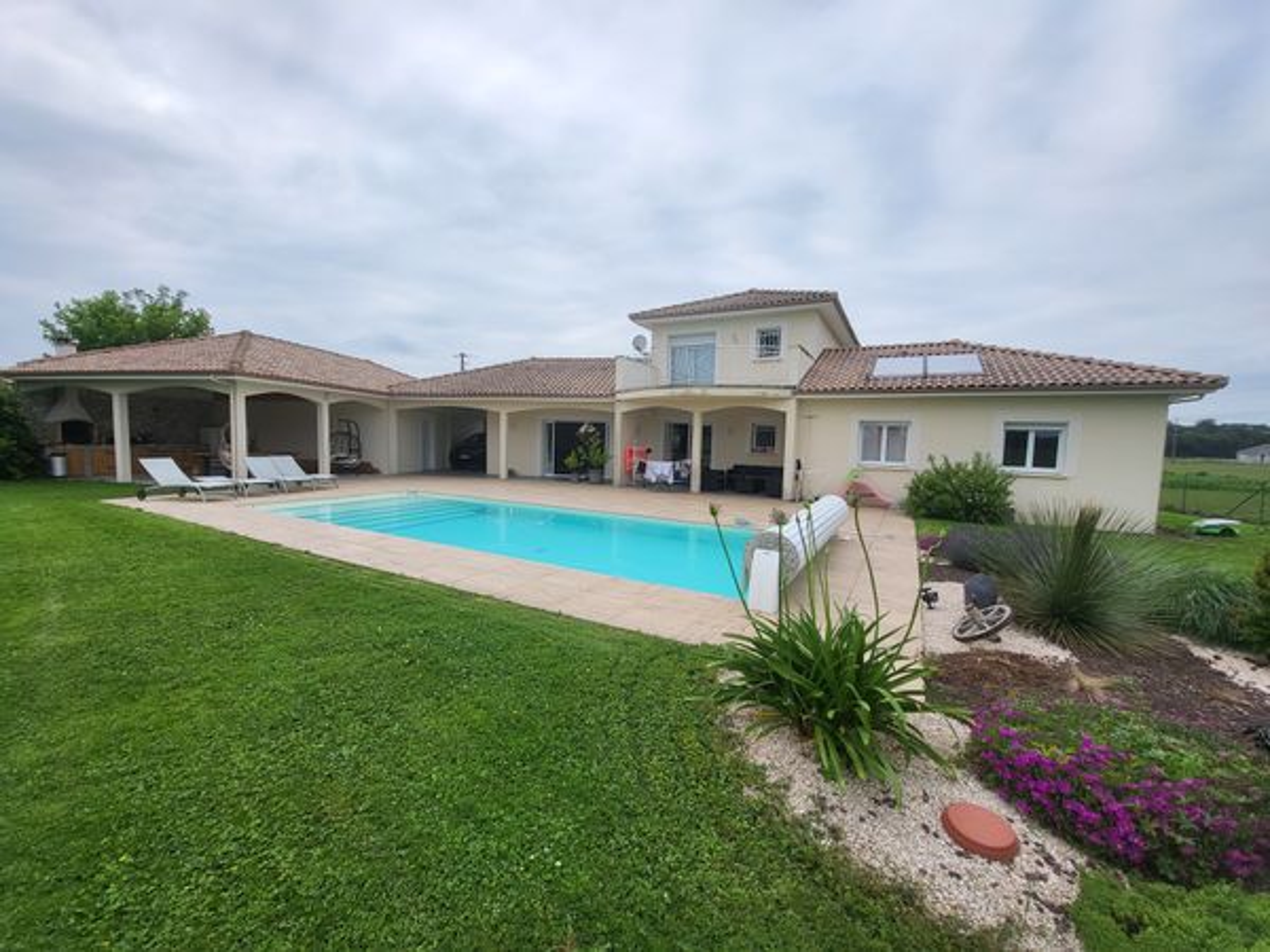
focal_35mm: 13
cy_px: 476
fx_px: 477
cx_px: 635
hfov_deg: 106.2
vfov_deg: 89.9
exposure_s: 1/738
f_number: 2.2
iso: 32
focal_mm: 1.74
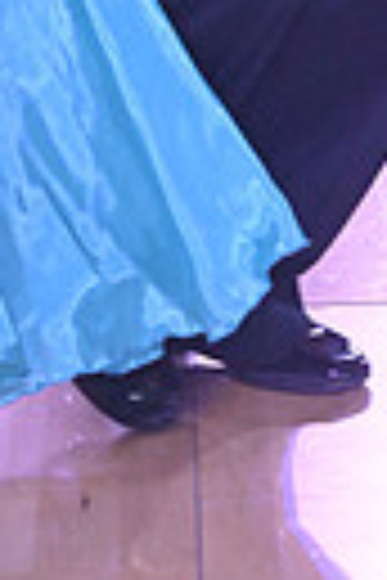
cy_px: -607
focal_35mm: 278
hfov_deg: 4.9
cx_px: -38
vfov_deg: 7.1
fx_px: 4482
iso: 6400
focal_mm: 62
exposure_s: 1/320
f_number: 8
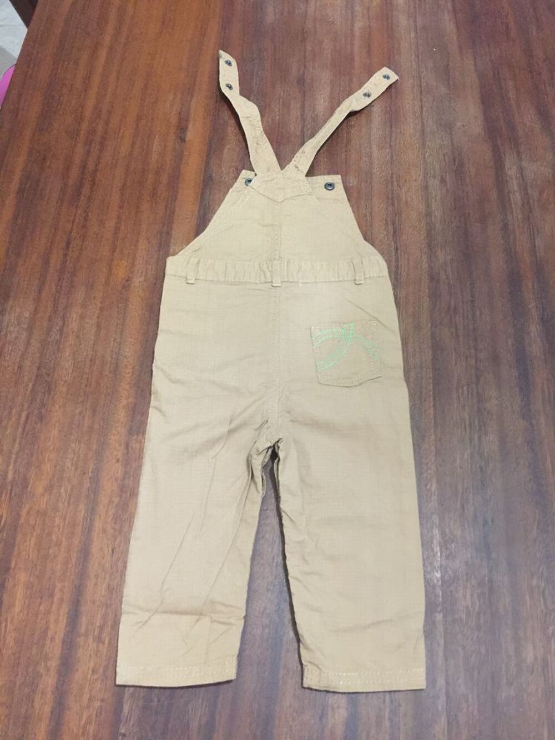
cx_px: 278
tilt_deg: -65.3
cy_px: 370
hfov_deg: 48.2
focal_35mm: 29
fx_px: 620
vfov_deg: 61.7
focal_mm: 4.15
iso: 160
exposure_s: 1/8
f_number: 2.2
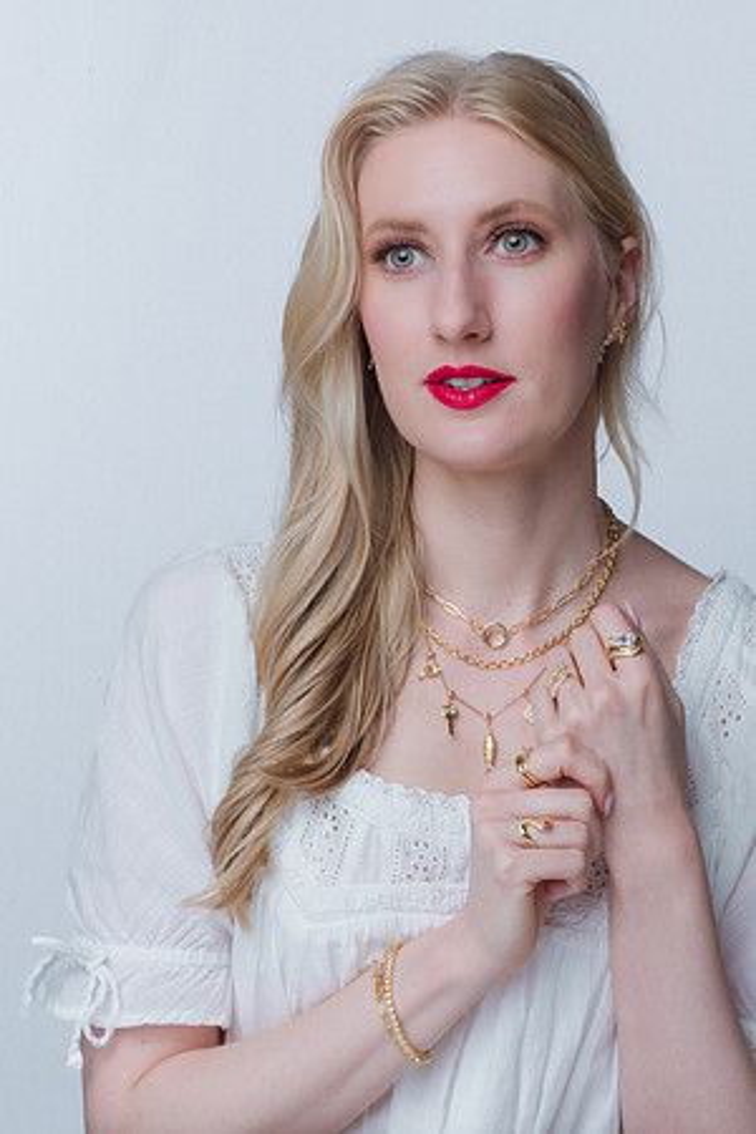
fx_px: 3307
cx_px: 378
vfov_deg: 19.5
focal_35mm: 105
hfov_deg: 13.0
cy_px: 567
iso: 320
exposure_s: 1/160
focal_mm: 105
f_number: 32
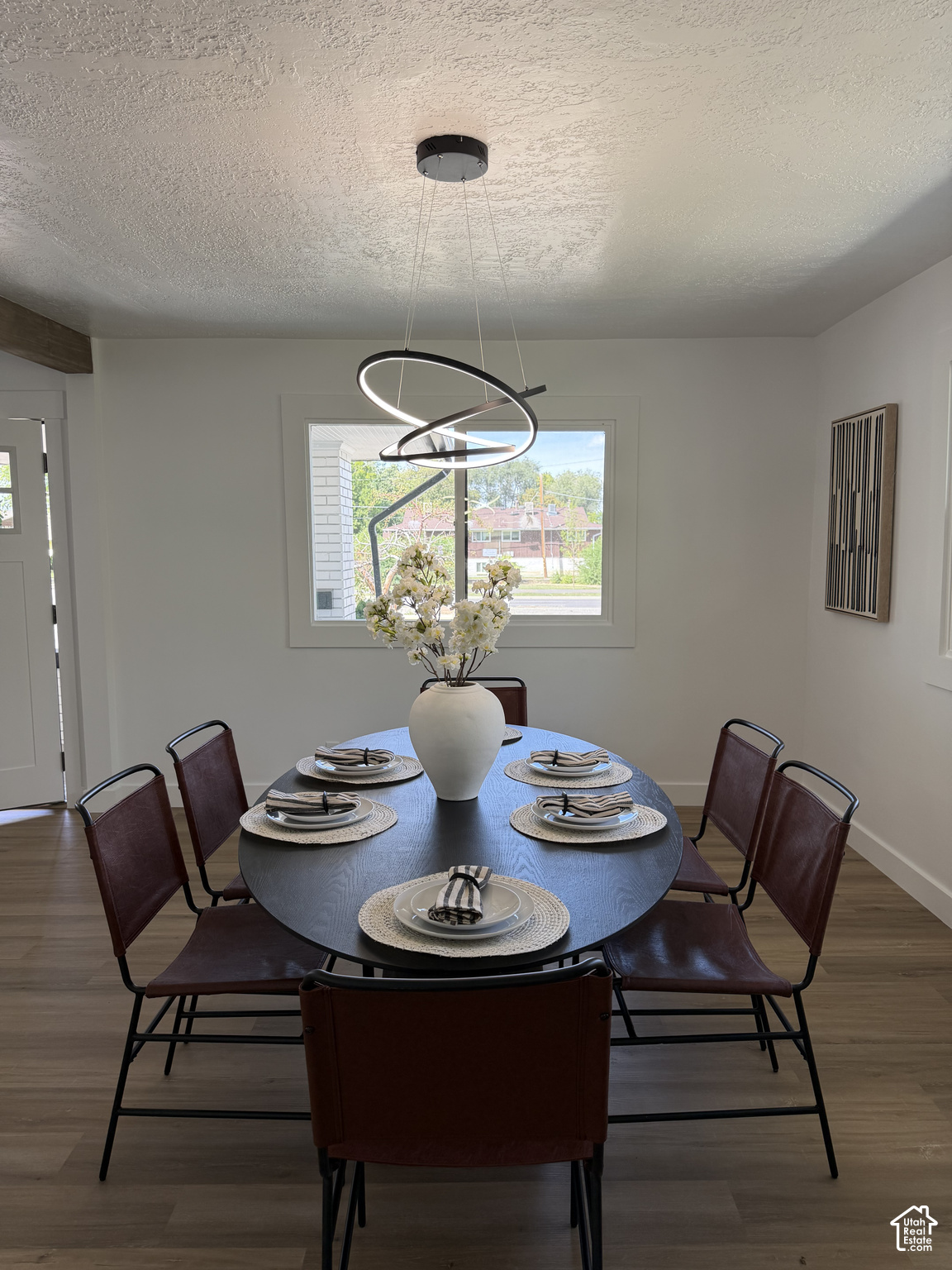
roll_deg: +1.1
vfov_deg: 71.6
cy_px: 635
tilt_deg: -6.1
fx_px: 880
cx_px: 476
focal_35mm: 24
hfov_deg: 56.8
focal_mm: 6.76
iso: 80
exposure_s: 1/162
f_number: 1.78
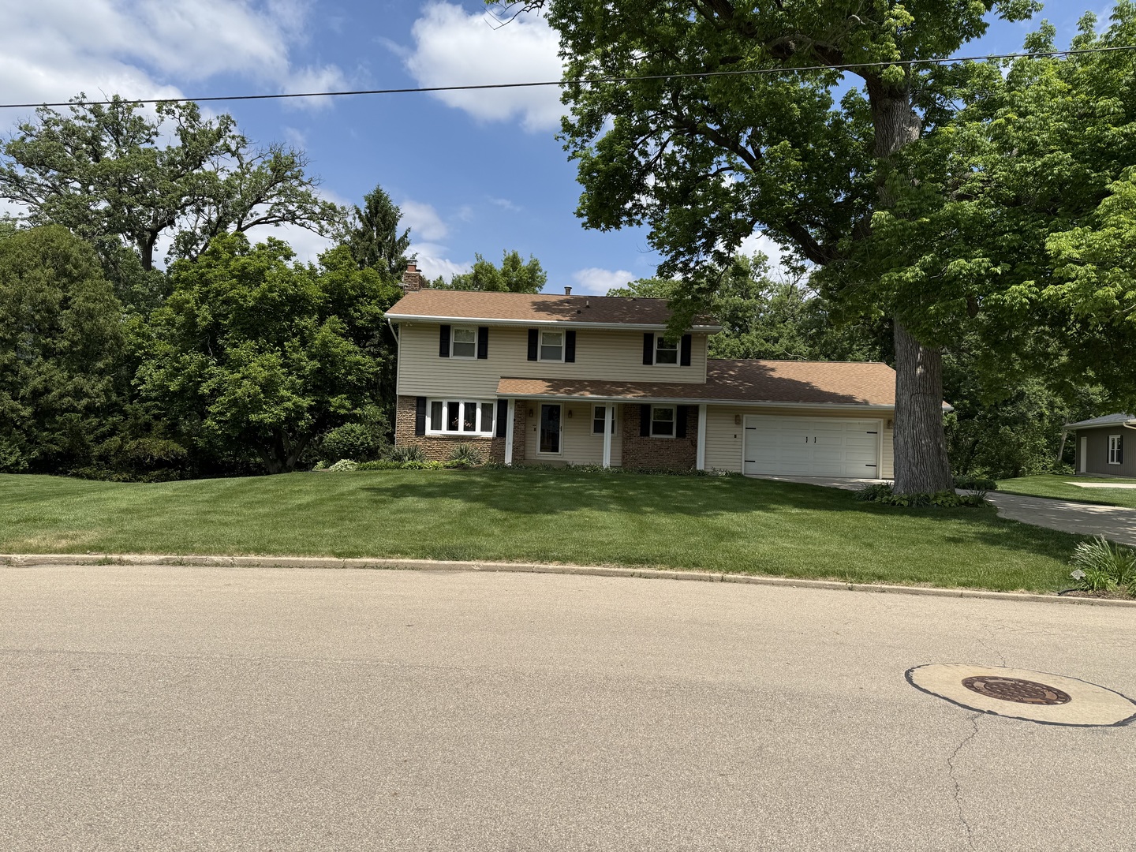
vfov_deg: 56.8
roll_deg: -1.1
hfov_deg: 71.6
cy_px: 426
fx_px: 788
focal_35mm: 24
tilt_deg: +1.7
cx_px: 568
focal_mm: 6.76
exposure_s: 1/5319
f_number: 1.78
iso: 80
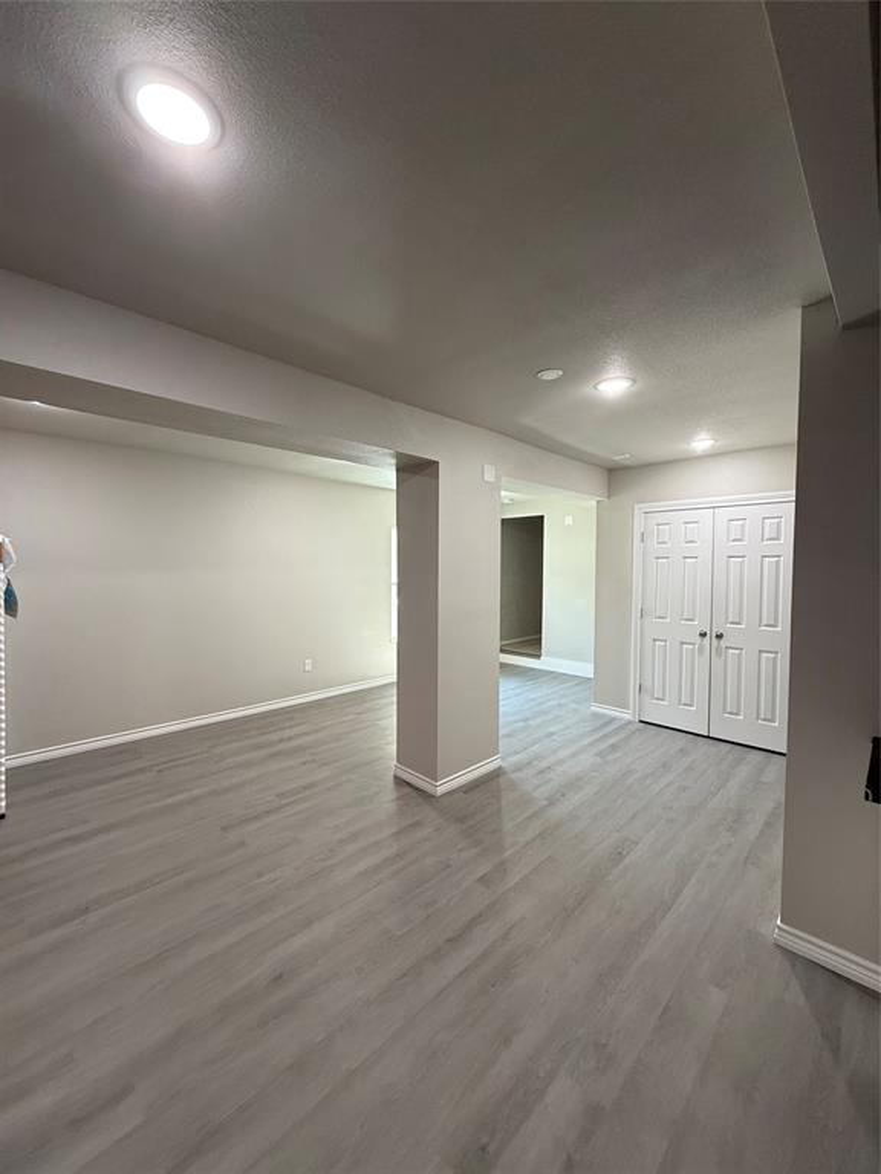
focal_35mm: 14
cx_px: 440
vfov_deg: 102.1
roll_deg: -0.6
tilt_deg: -2.4
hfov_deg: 85.7
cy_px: 587
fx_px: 475
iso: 200
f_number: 2.2
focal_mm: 2.22
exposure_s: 1/120
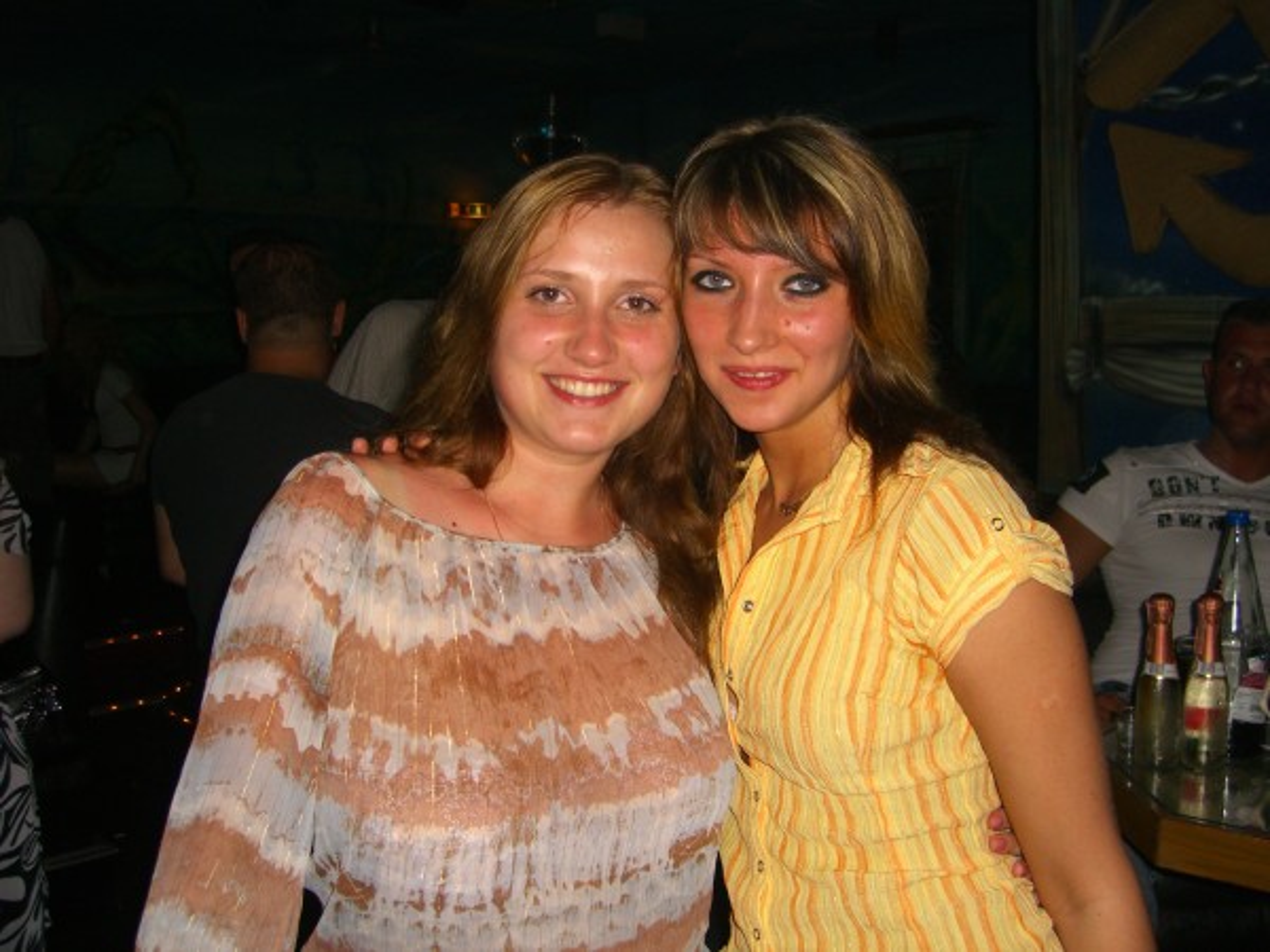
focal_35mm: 38
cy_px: 476
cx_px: 635
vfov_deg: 37.7
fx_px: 1394
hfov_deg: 49.0
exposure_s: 1/60
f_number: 2.8
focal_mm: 7.9
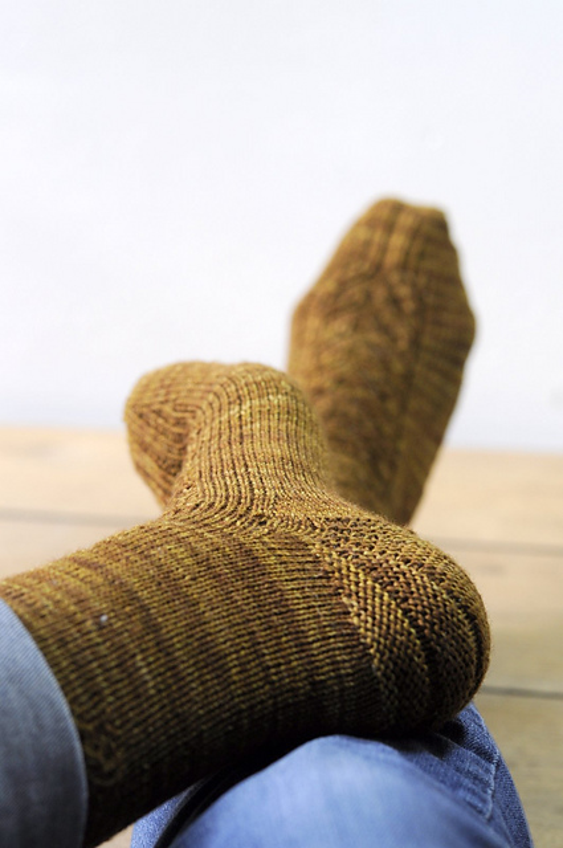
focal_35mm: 75
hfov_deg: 18.1
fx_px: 1764
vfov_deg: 27.0
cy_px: 424
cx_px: 282
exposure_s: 1/125
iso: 400
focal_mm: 50
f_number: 4
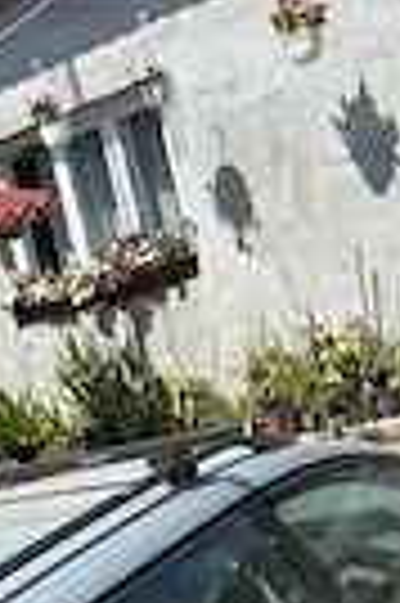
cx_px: -27
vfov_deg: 21.4
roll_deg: +19.9
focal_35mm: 81
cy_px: 886
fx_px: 1353
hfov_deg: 16.4
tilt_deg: -22.7
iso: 50
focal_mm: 5.7
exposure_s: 1/3704
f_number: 1.5
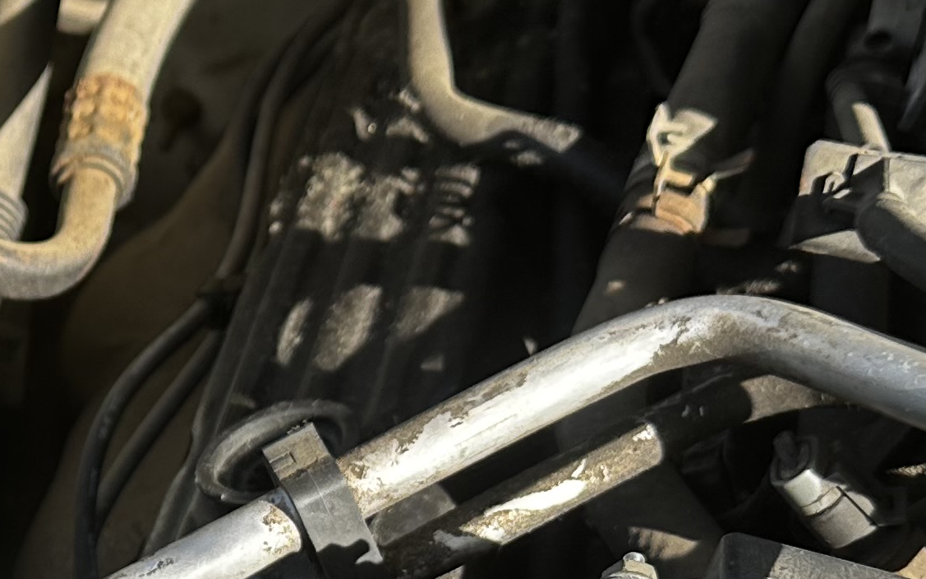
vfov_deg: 13.9
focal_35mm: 91
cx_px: -110
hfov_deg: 21.5
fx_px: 2296
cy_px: 697
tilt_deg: -52.0
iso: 80
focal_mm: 6.86
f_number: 1.78
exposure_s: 1/850
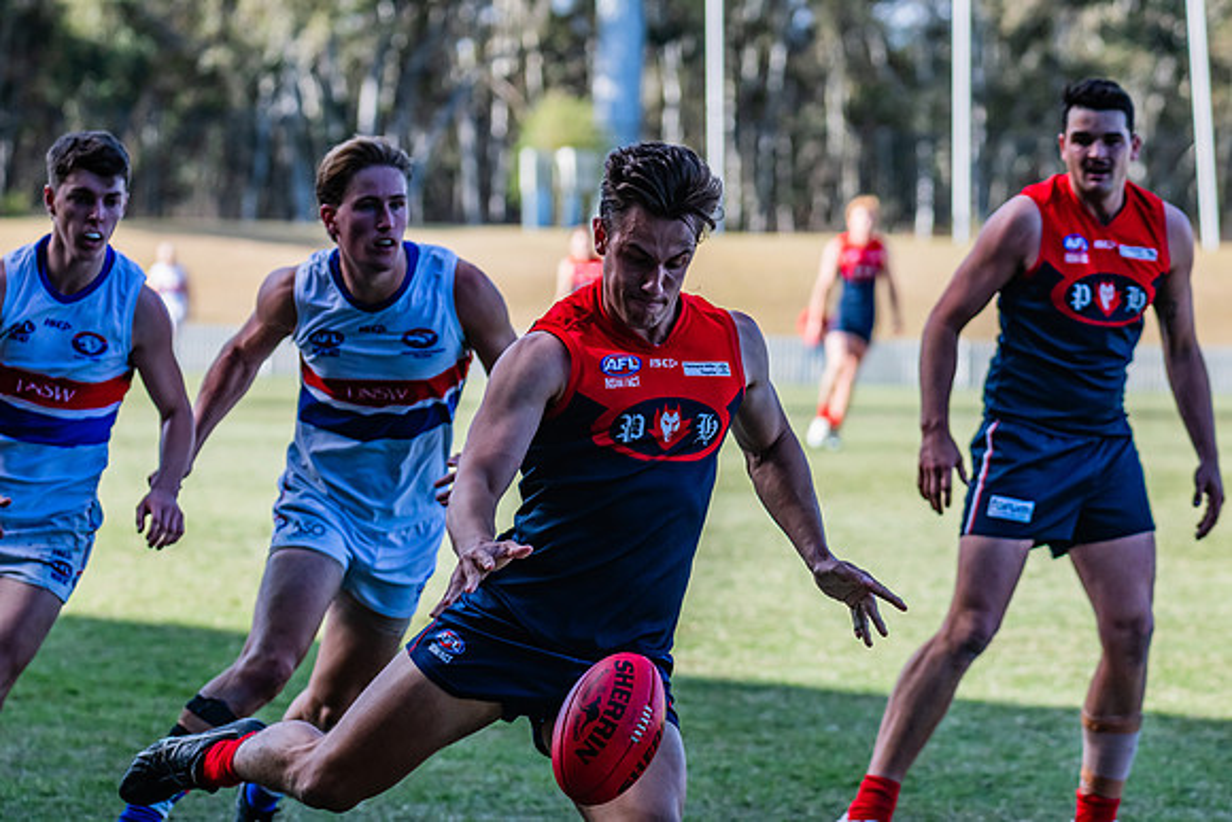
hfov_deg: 10.6
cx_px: 667
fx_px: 6658
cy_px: 416
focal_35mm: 195
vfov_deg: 7.1
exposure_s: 1/1600
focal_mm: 170
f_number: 5.6
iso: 800
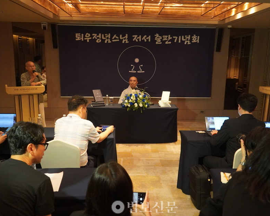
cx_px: 139
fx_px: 248
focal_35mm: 31
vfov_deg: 47.1
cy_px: 109
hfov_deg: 57.2
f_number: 4
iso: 5000
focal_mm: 18
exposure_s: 1/160
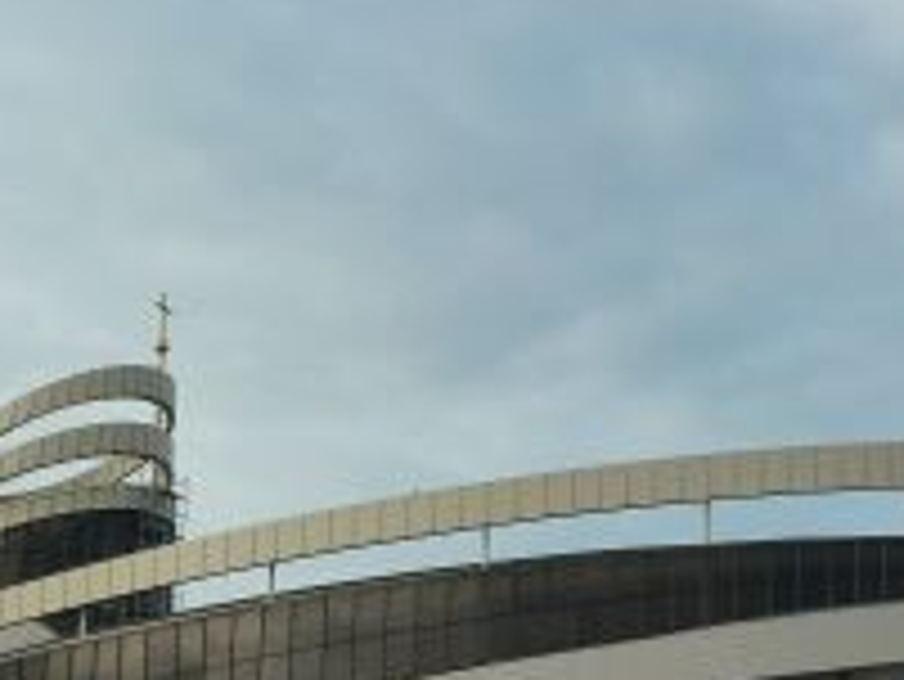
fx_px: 2326
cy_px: 545
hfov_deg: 21.8
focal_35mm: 89
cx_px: 675
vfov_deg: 16.5
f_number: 4
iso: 125
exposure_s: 1/400
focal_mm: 5.7
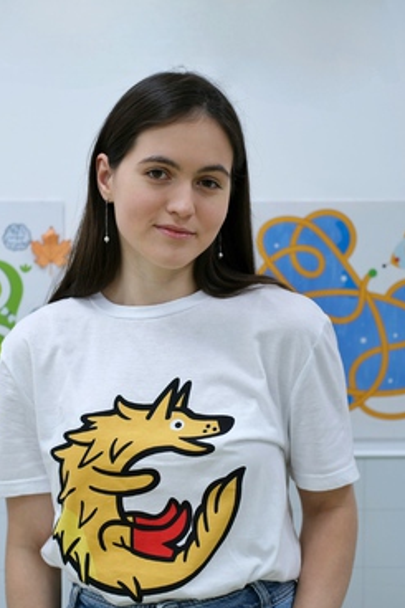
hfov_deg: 21.9
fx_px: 1047
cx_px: 169
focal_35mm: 62
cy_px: 342
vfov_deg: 32.4
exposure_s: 1/161
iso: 250
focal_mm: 35
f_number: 2.2
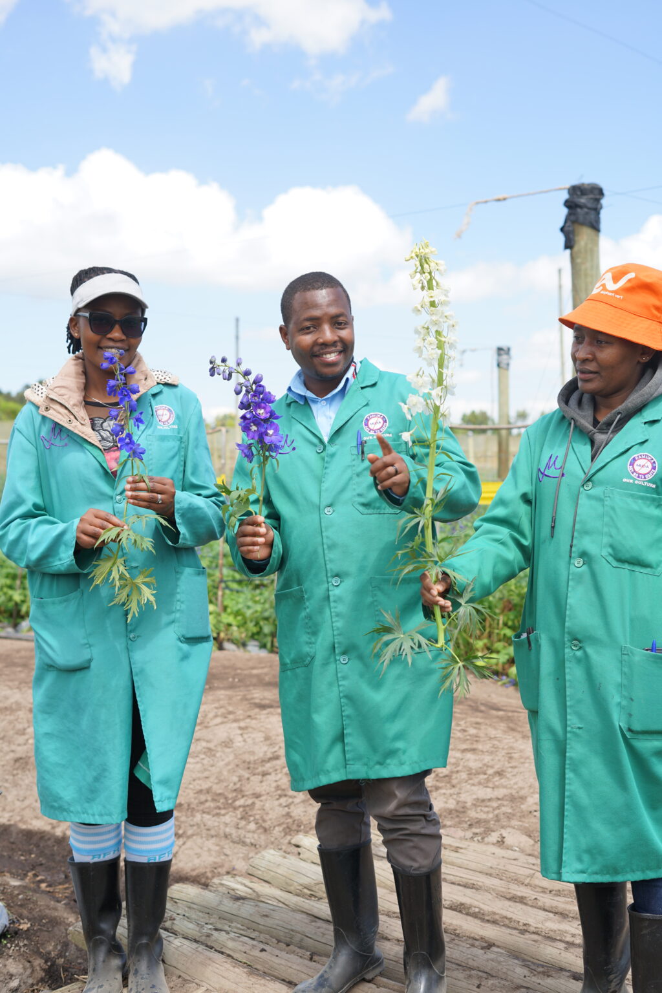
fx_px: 1379
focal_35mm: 50
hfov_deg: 27.0
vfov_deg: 39.6
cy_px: 496
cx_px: 331
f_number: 4.5
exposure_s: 1/320
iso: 100
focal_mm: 50
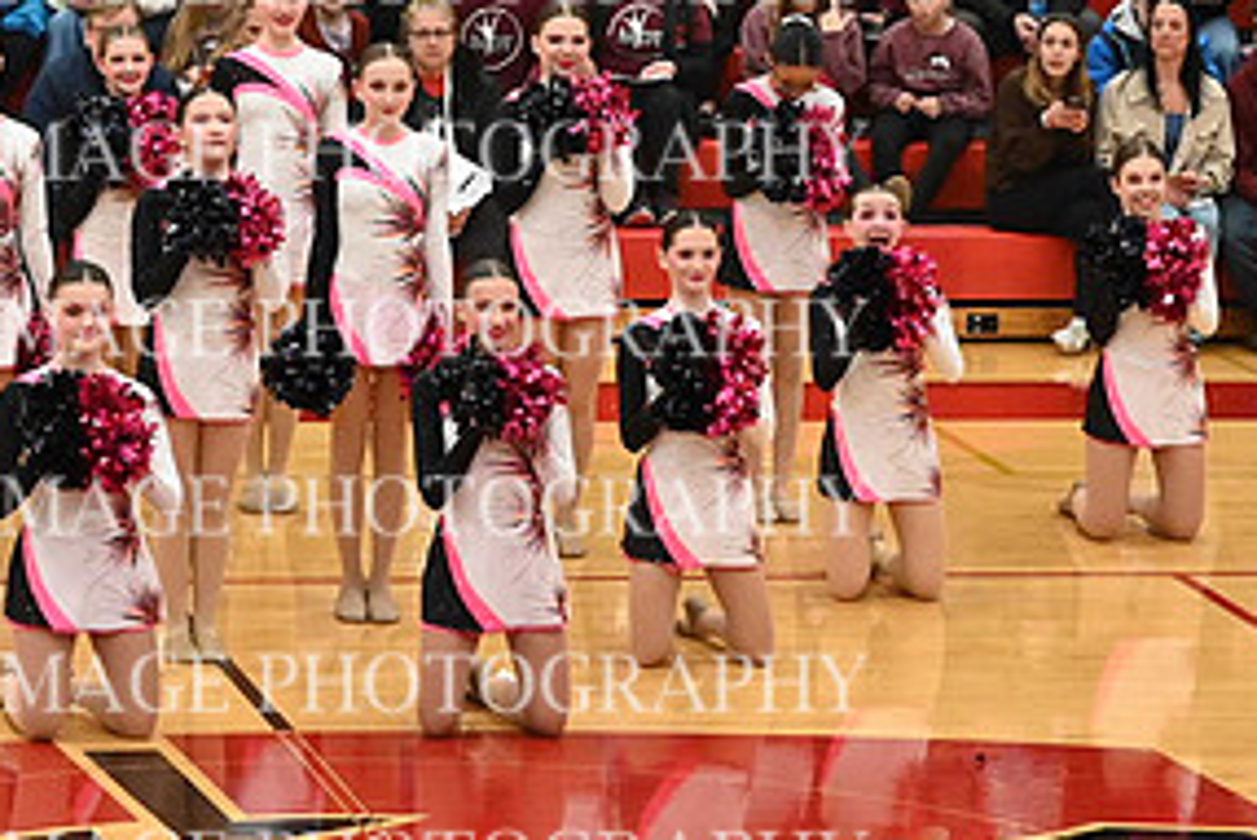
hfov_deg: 9.6
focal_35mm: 213
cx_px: 233
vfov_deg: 6.5
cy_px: 240
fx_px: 7441
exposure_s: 1/320
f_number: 4
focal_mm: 70
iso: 8000
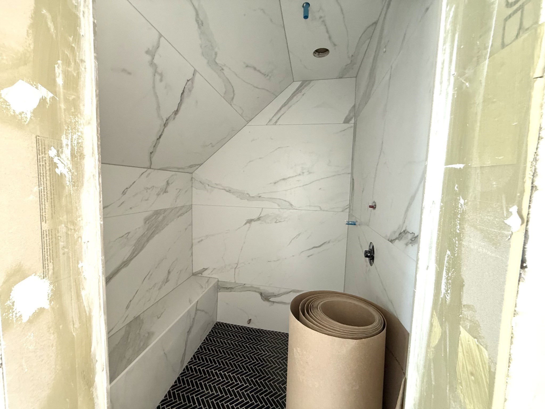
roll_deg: -2.3
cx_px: 272
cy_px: 204
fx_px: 220
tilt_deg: -5.9
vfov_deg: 85.7
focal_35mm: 14
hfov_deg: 102.1
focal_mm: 2.22
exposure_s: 1/60
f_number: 2.2
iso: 400
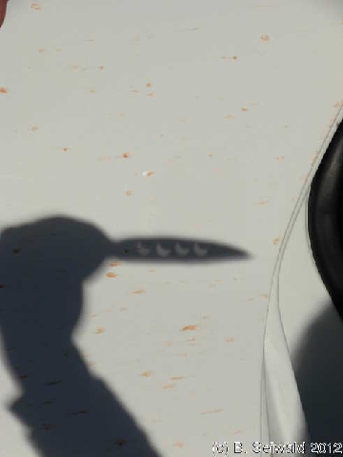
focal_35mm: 104
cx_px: 172
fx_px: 1374
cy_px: 228
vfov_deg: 18.9
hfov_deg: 14.2
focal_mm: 17.2
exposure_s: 1/645
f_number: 6.8
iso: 79
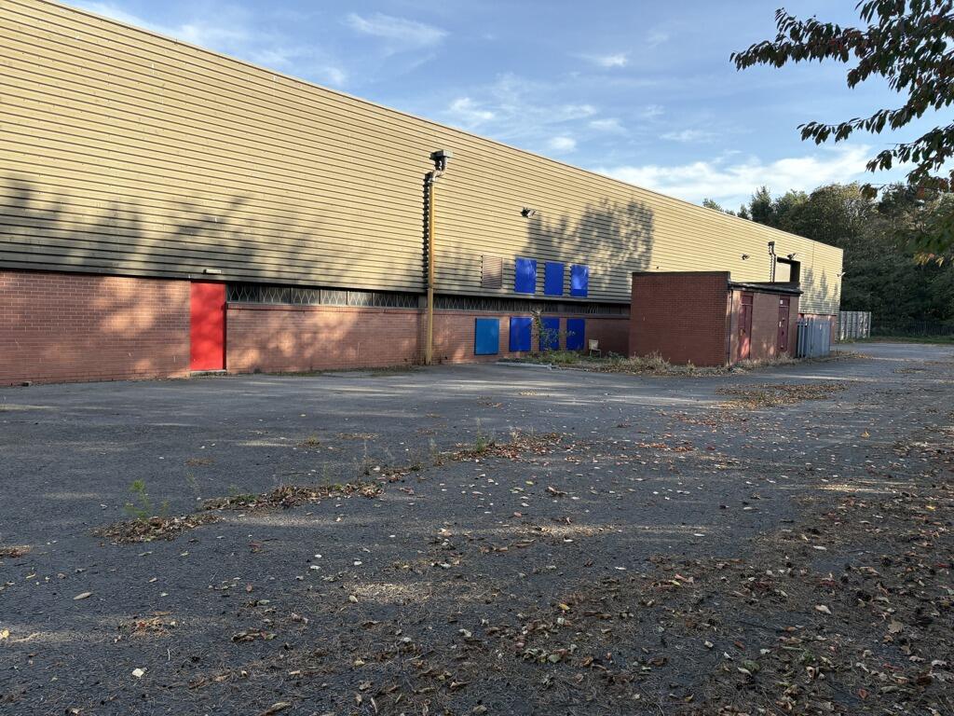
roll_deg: -2.1
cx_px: 477
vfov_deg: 53.1
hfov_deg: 67.3
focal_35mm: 26
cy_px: 358
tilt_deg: -3.6
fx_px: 717
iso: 50
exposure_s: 1/1217
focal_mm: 5.96
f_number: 1.6
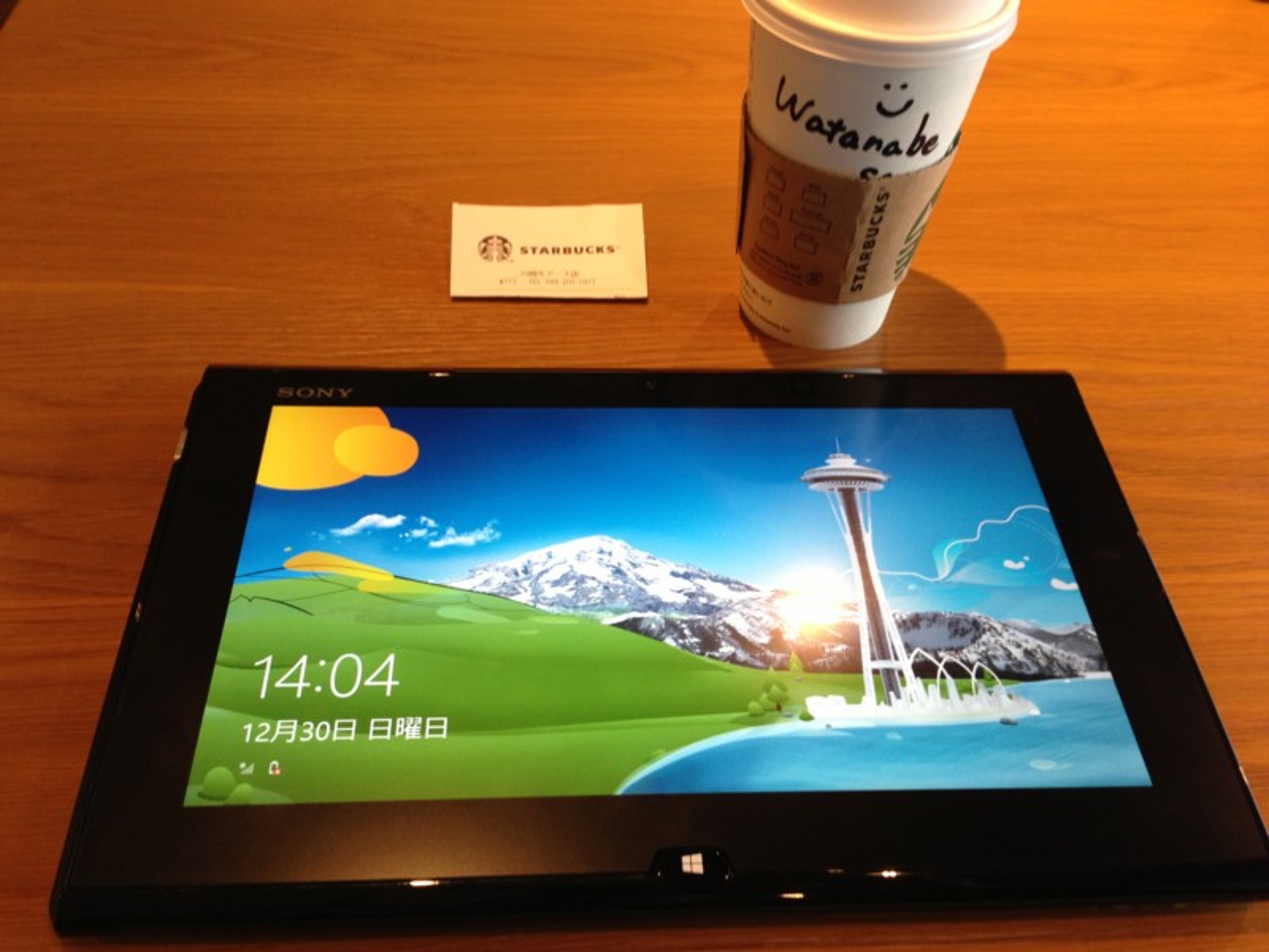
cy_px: 476
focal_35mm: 33
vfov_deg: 42.9
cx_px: 634
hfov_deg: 55.4
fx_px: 1210
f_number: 2.4
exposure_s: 1/20
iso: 100
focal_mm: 4.13
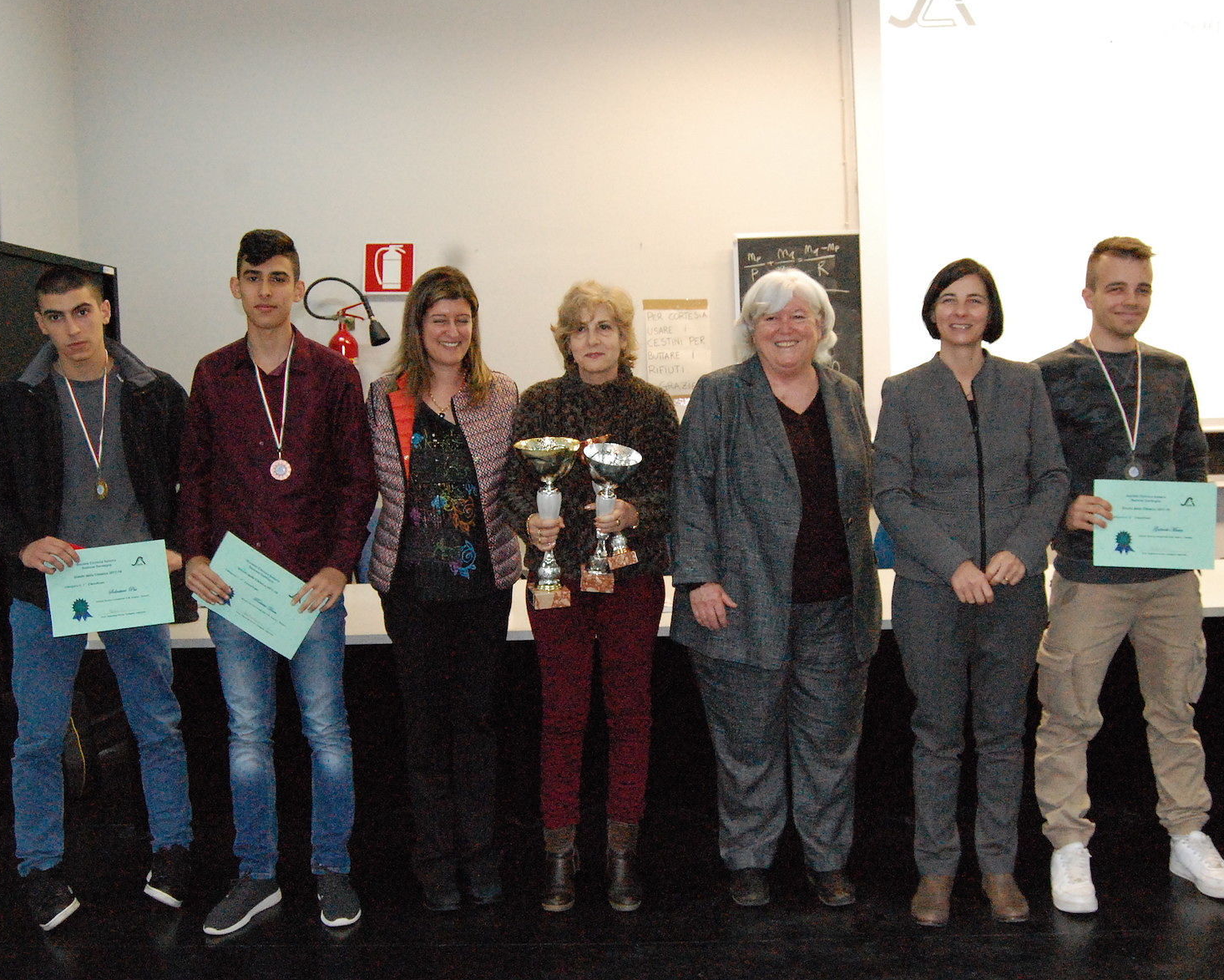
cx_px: 663
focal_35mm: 34
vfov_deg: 43.4
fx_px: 1232
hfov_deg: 52.8
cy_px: 489
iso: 3200
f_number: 5.6
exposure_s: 1/60
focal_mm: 20
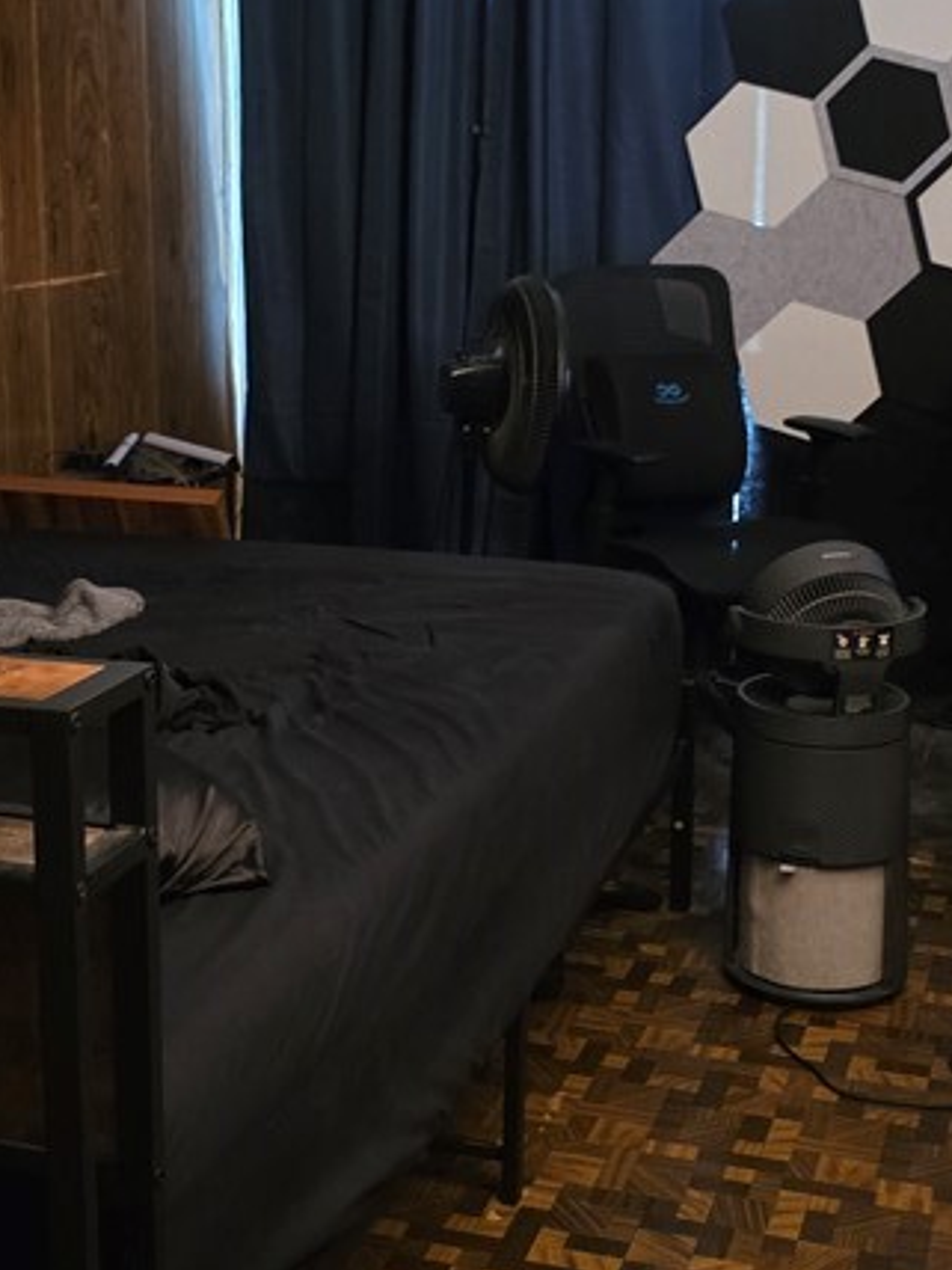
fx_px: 2017
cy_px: 493
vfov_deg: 34.8
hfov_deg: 26.6
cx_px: 457
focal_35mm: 55
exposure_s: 1/24
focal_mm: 6.3
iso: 1600
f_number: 1.7
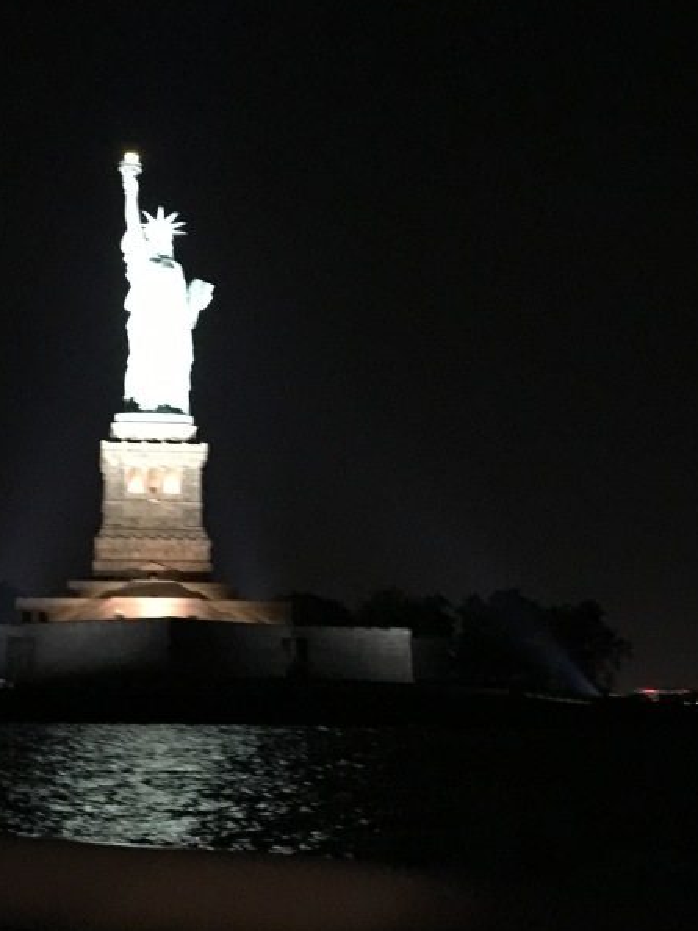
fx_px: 1399
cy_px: 369
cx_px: 221
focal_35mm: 52
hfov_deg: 27.8
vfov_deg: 36.7
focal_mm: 4.15
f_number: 2.2
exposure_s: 1/15
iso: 640
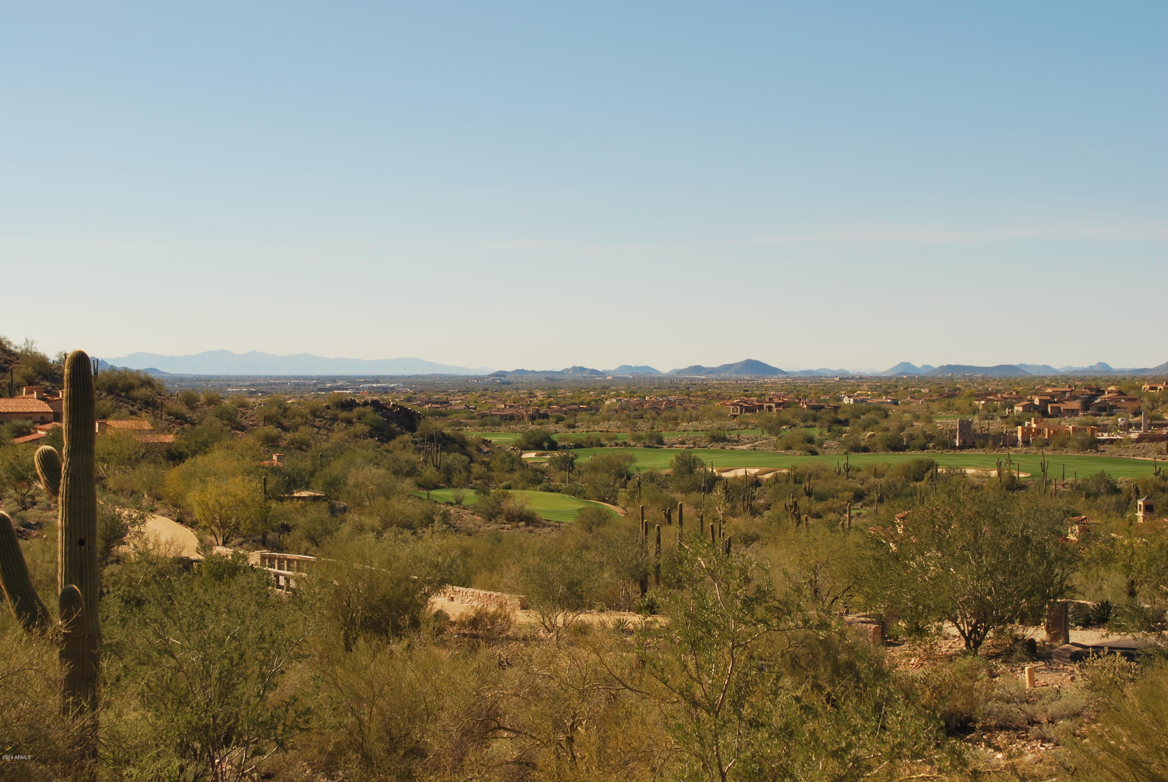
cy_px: 391
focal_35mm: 57
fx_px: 1851
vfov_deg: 23.8
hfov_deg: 35.0
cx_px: 584
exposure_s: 1/250
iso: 100
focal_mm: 38
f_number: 8
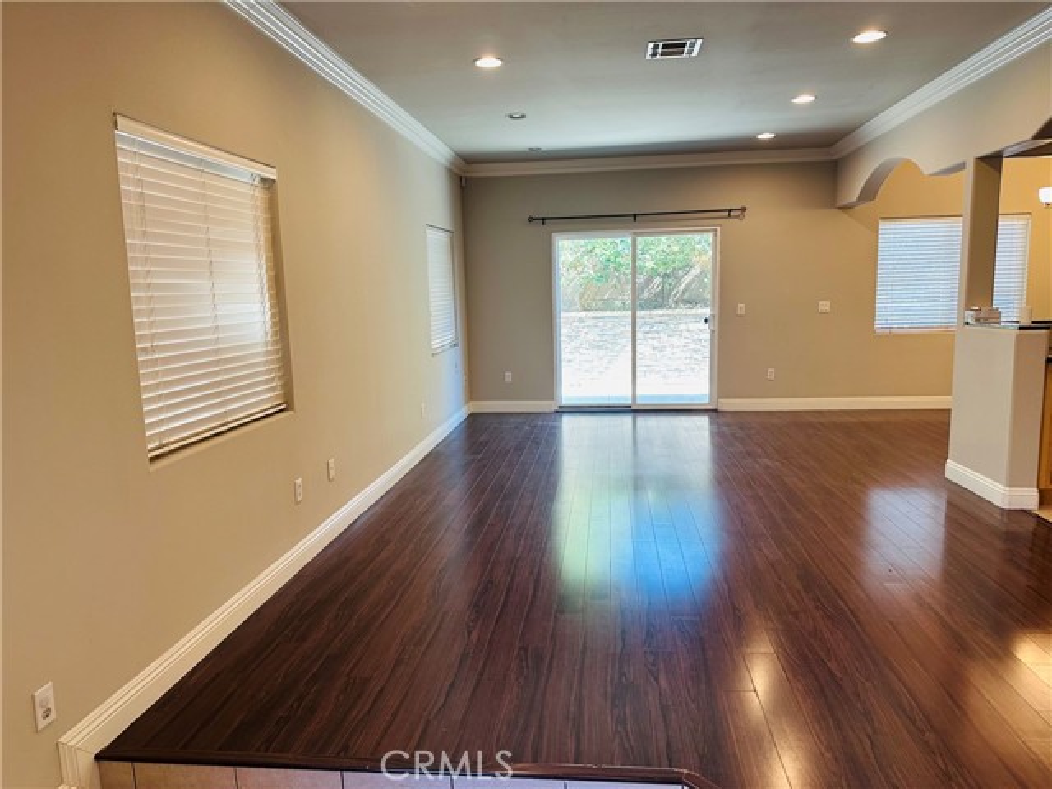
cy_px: 394
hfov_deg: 71.6
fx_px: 729
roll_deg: +2.4
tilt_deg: -10.3
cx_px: 526
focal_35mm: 24
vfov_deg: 56.8
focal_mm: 6.86
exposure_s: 1/120
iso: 160
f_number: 1.78
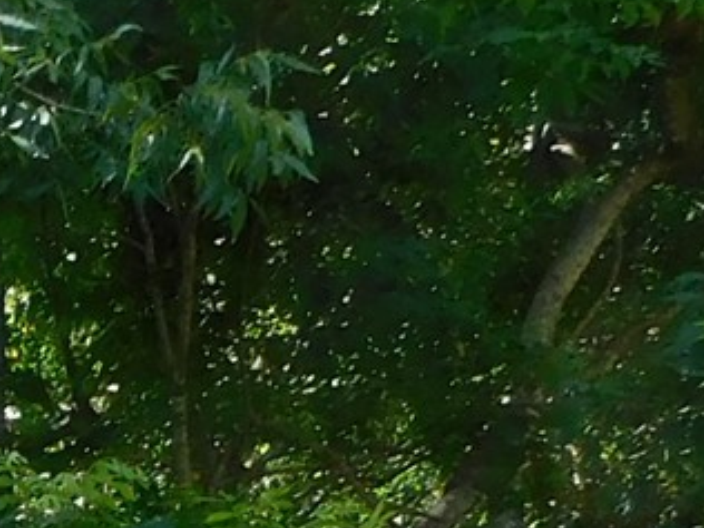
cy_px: 1397
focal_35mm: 149
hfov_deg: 11.6
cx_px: -820
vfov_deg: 8.7
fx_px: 3030
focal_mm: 4
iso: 125
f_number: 3
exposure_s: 1/250
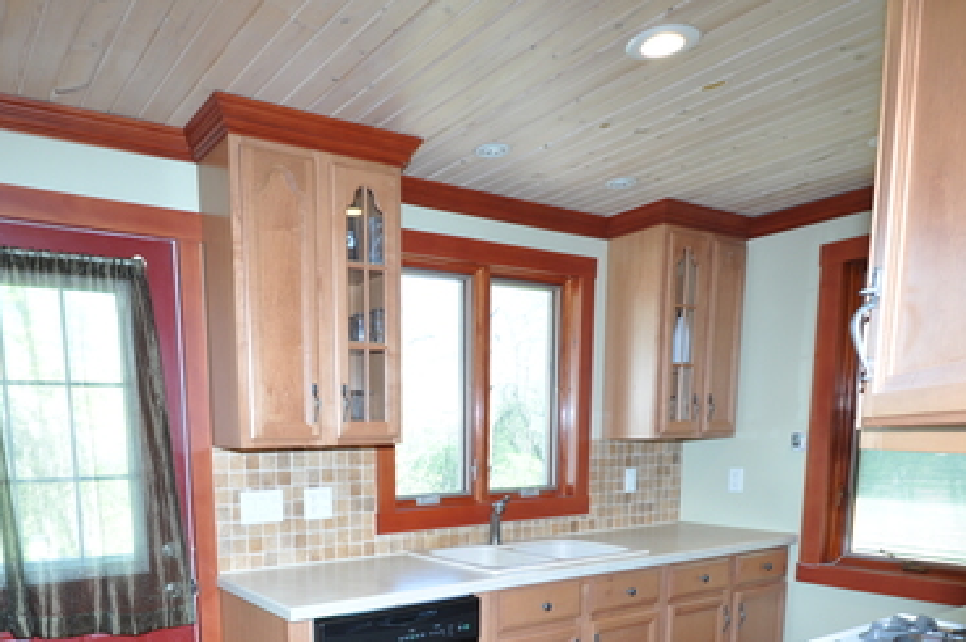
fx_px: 697
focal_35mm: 26
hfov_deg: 68.6
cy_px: 544
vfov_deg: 46.0
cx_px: 374
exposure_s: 1/25
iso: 200
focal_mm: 10
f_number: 5.6
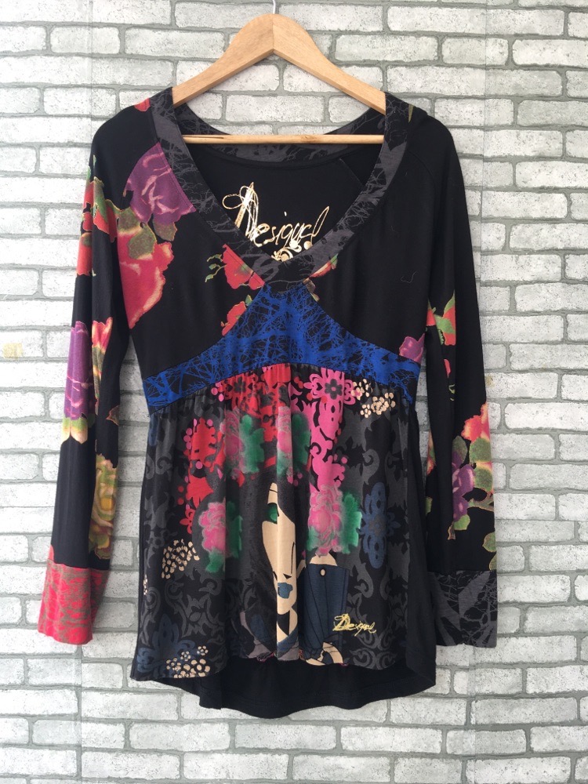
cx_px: 294
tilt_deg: +0.4
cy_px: 392
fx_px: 657
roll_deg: -0.9
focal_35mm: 29
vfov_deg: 61.7
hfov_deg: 48.2
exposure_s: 1/50
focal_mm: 4.15
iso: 25
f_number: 2.2
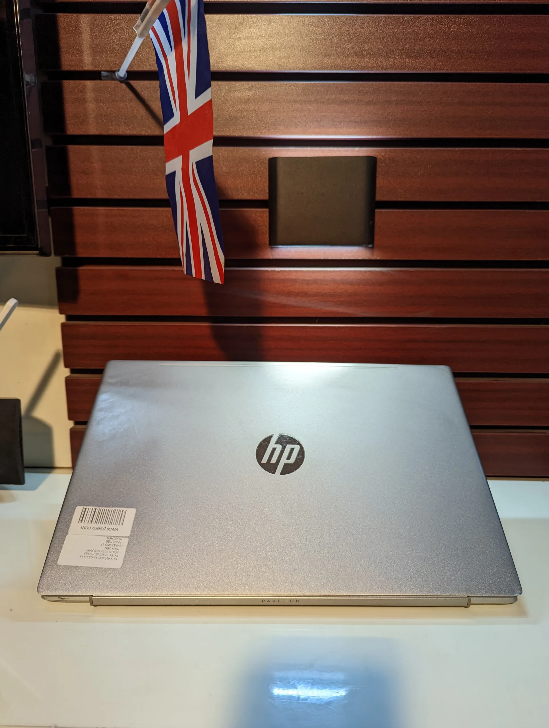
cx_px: 274
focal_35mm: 24
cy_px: 364
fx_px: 506
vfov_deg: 71.5
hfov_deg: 56.9
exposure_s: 1/151
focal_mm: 6.81
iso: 46
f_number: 1.85
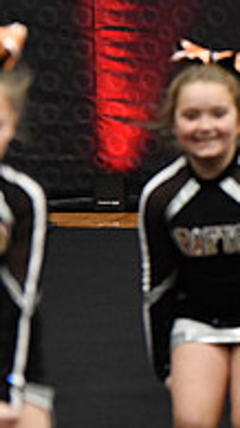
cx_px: 630
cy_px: 137
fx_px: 6923
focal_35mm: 609
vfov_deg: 3.6
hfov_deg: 2.0
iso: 4000
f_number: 2.8
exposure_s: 1/800
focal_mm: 130
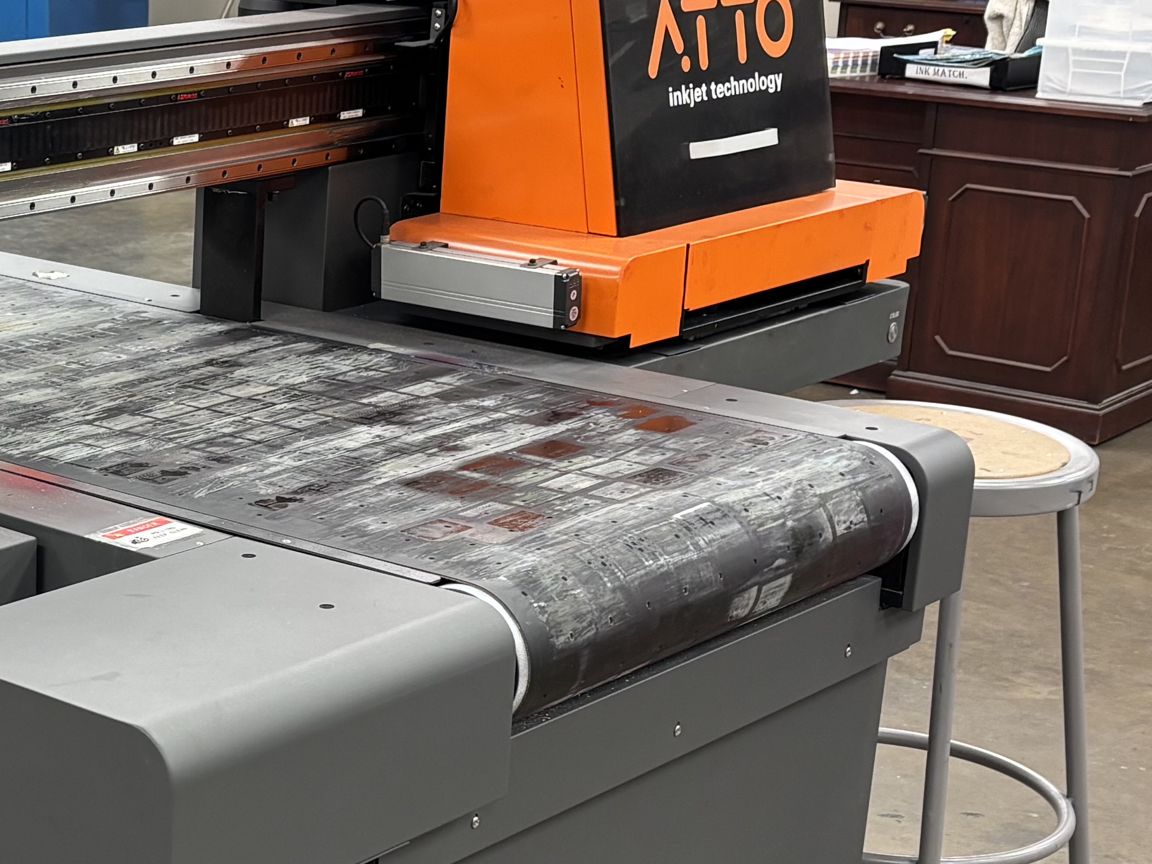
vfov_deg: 18.5
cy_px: 650
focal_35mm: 79
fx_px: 2629
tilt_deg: -18.6
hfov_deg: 23.7
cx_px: 14
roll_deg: -0.7
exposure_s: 1/40
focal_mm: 5.96
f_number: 1.6
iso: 100
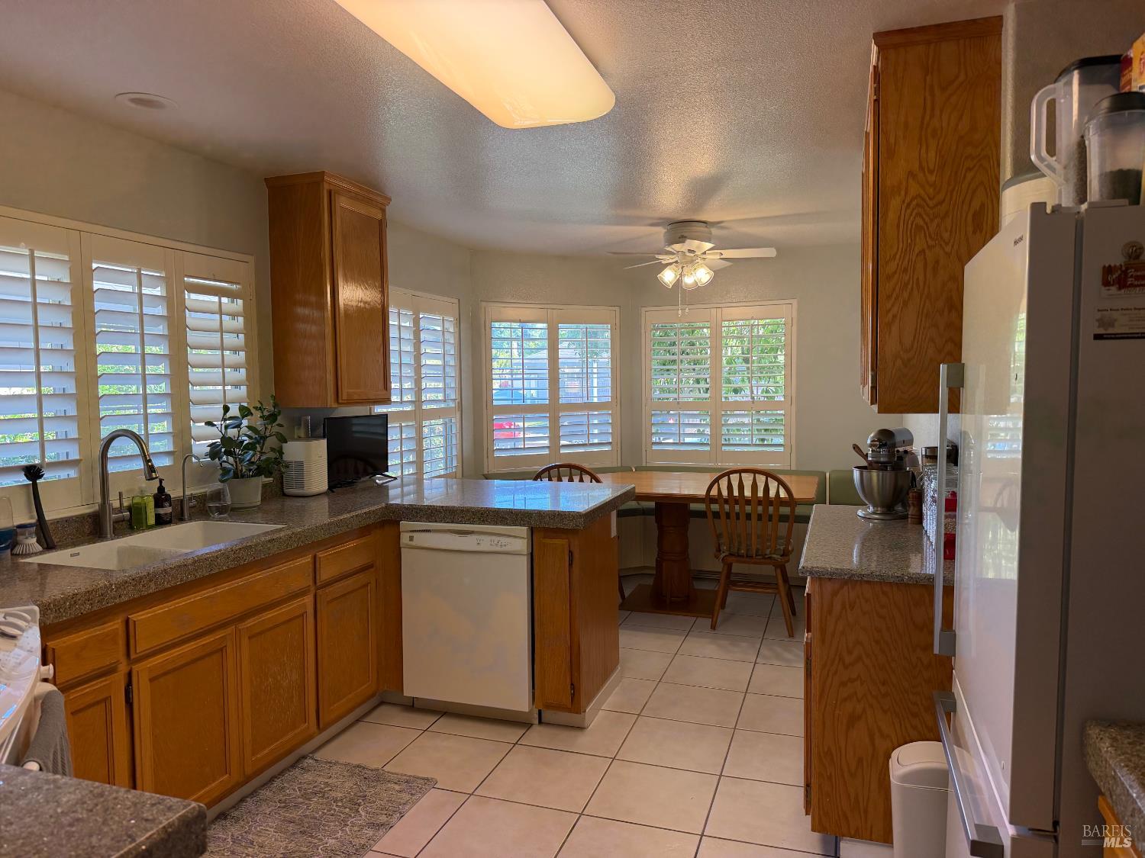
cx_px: 572
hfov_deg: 71.6
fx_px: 794
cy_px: 429
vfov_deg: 56.8
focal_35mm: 24
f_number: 1.78
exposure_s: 1/150
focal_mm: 6.76
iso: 160
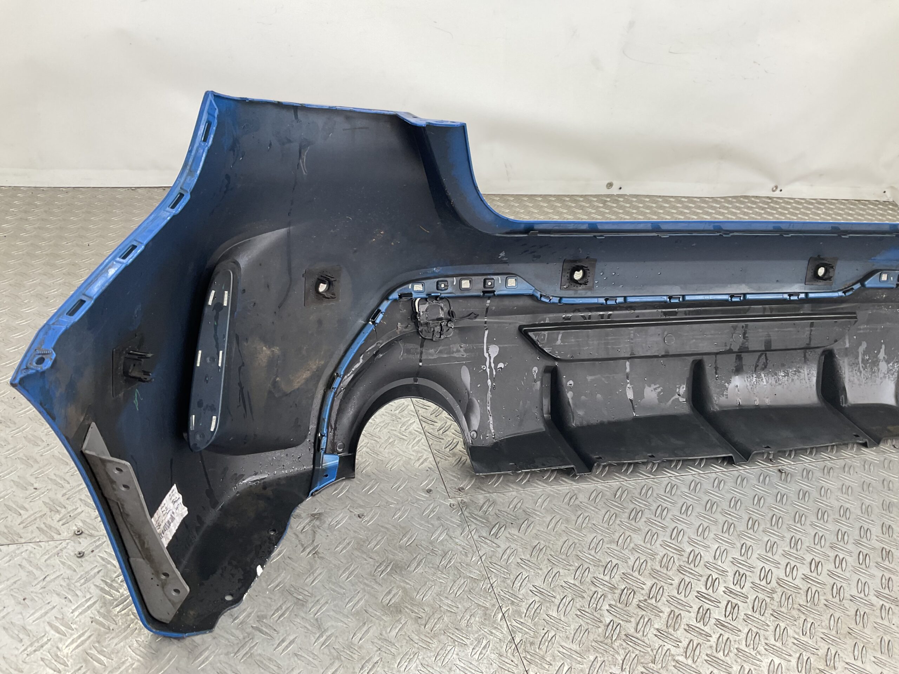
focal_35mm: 29
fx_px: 753
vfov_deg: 48.2
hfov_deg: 61.7
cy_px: 337
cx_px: 450
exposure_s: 1/100
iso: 32
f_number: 1.8
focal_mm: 3
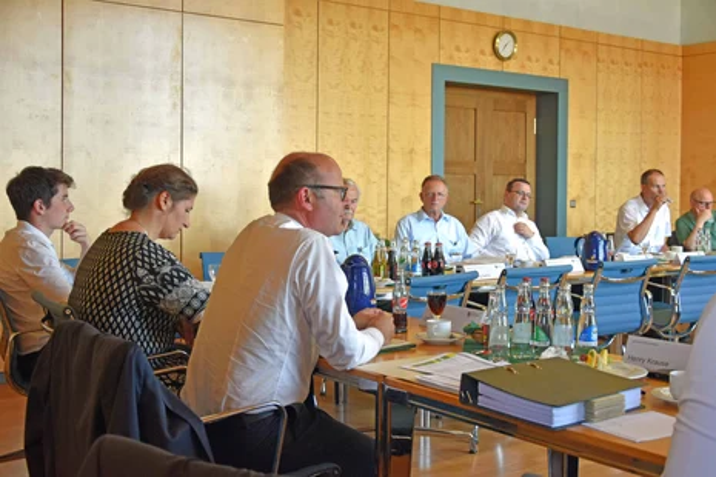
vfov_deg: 31.9
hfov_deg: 46.4
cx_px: 358
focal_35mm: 42
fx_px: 835
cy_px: 238
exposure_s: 1/60
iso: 450
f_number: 4
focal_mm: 28
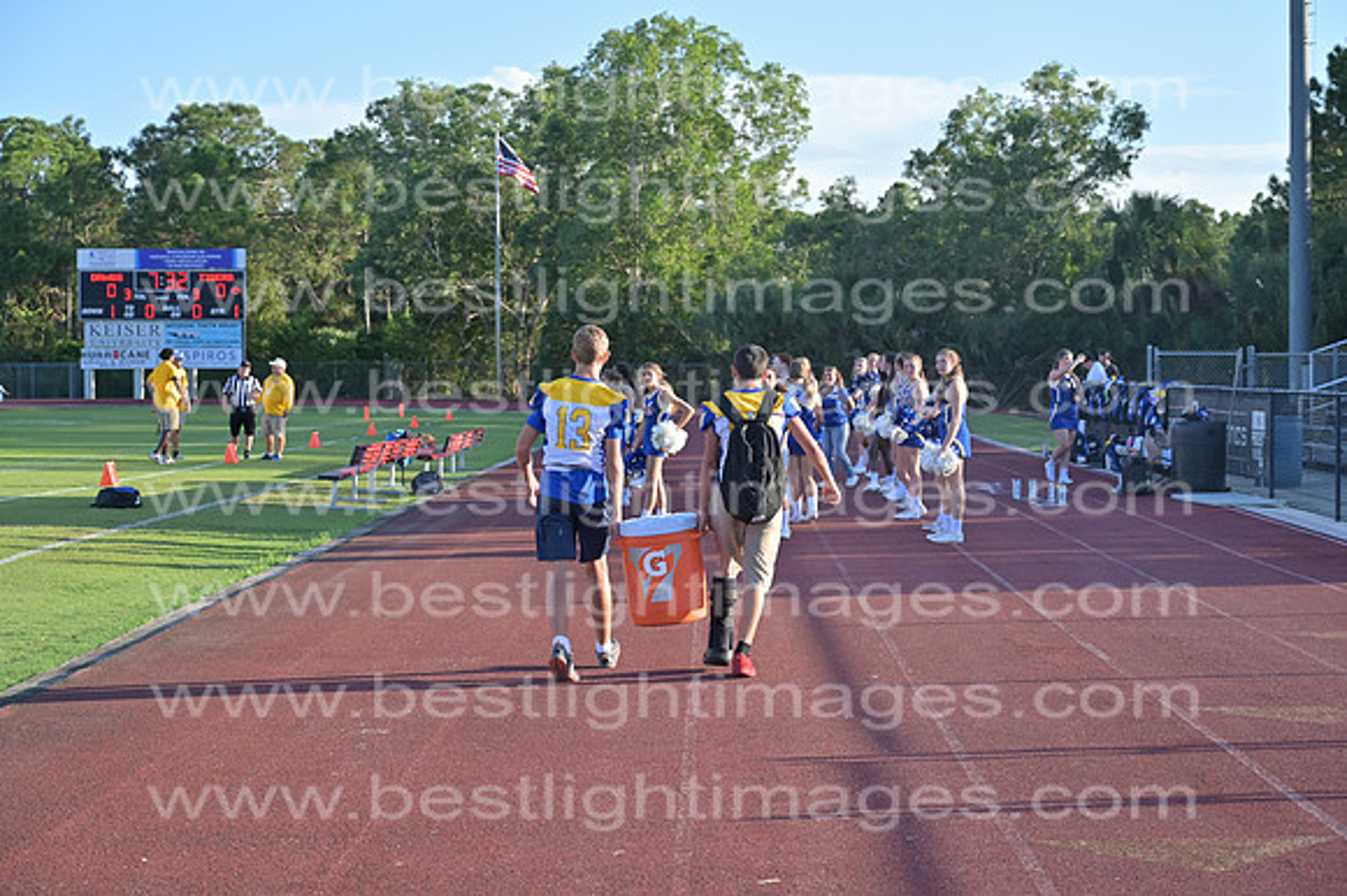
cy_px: 448
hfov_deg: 28.9
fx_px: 2618
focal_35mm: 70
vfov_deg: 19.4
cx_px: 674
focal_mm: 70
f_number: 5.6
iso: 360
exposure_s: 1/800
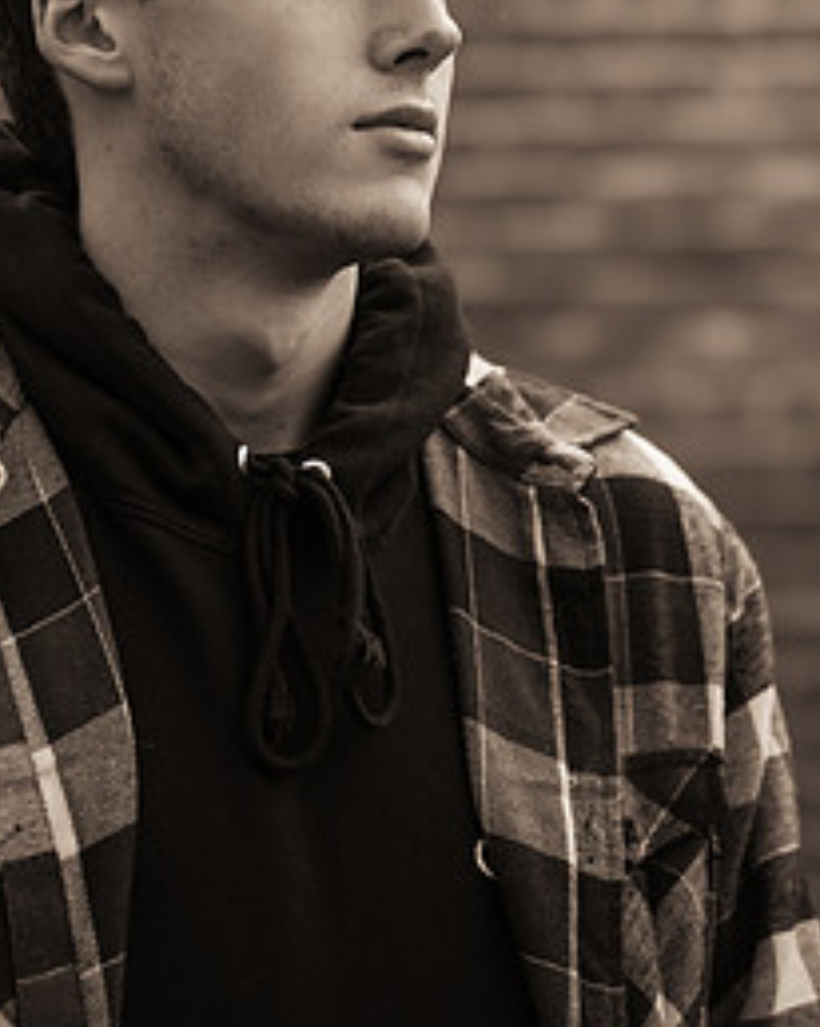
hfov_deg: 11.9
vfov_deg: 14.8
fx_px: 3948
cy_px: 316
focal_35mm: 130
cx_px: 417
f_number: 1.8
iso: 100
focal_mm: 55
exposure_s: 1/500
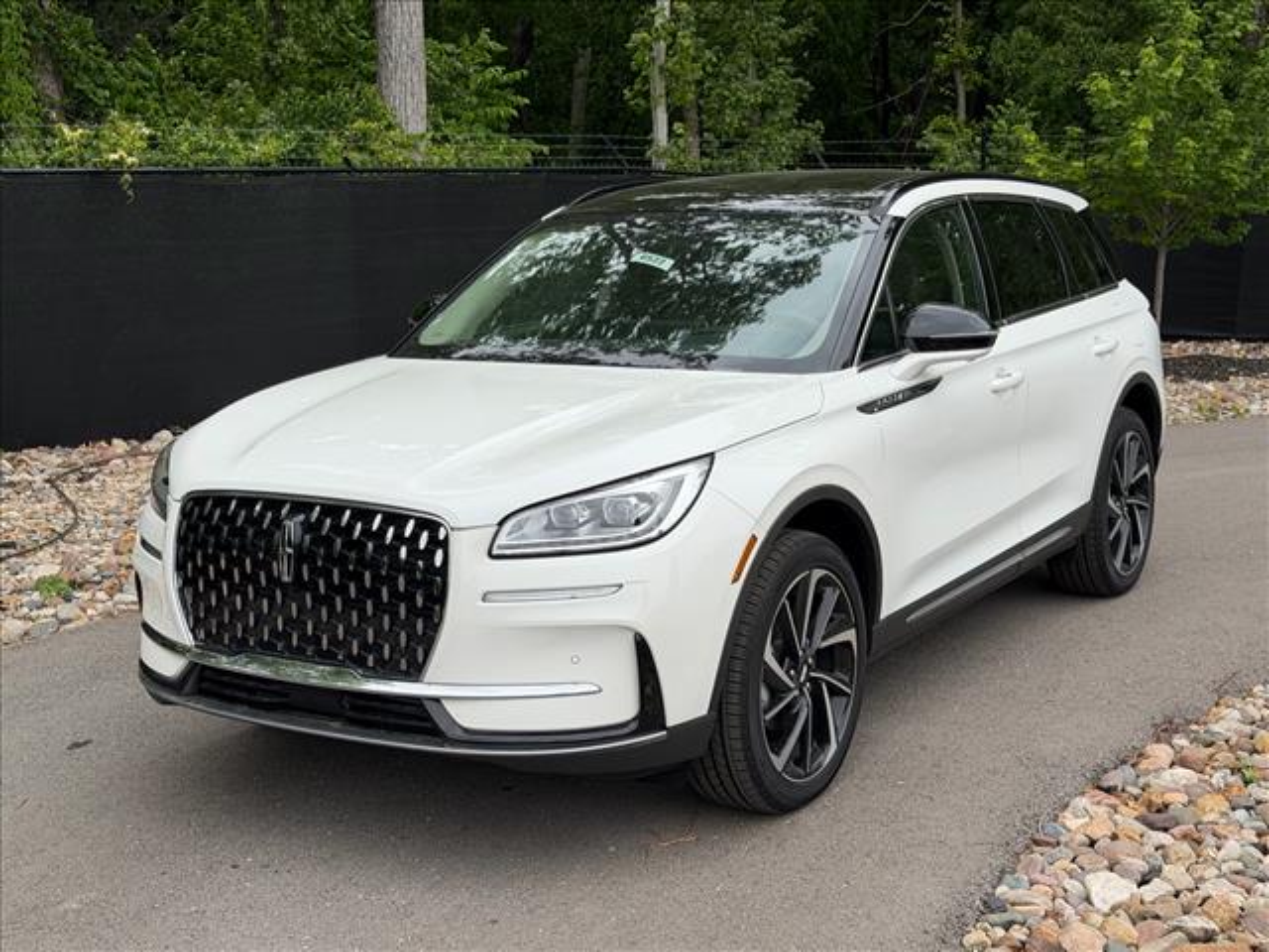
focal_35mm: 48
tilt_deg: -9.3
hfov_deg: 39.7
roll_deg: +0.4
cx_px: 634
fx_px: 1760
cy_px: 476
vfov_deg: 30.3
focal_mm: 6.76
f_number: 1.78
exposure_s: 1/1754
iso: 64
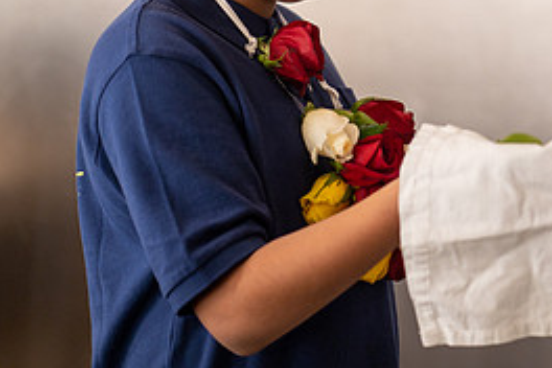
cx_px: 588
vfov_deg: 7.3
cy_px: -30
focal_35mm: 187
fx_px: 2867
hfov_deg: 10.9
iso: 250
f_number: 1.8
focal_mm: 85
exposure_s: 1/160
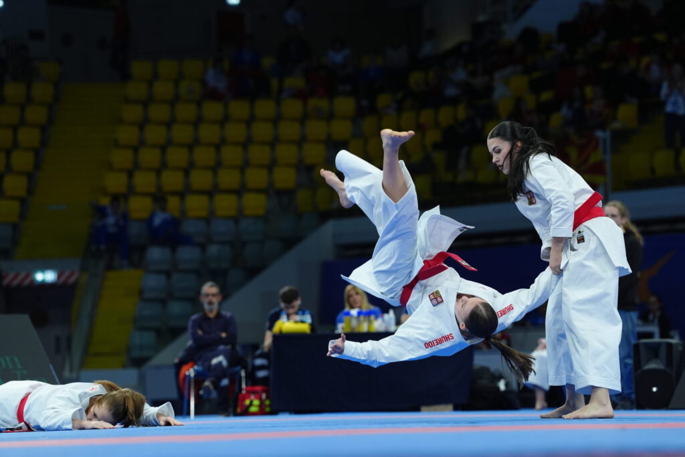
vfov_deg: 9.2
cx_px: 342
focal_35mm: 150
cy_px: 228
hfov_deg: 13.7
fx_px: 2854
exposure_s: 1/1250
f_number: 3.5
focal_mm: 150
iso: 1600
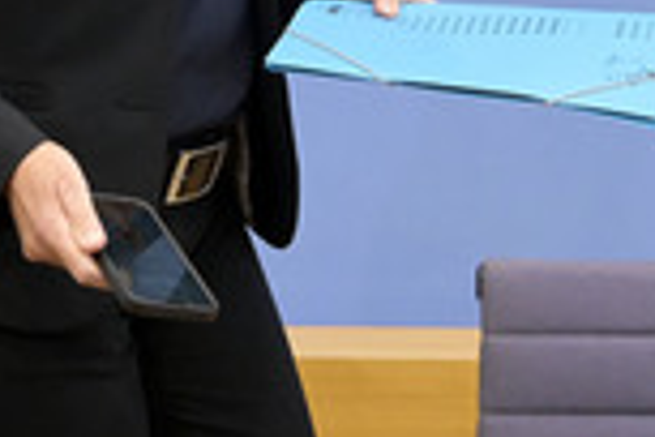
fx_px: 2365
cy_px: -133
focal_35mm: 130
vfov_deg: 10.3
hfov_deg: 15.6
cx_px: 105
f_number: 5.6
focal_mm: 44
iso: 5000
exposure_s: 1/400
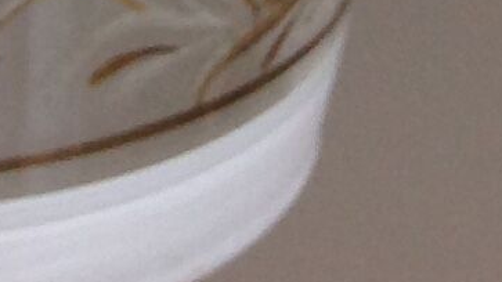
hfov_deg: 7.8
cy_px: -1434
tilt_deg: -1.4
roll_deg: +2.7
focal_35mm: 272
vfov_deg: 3.8
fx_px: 3620
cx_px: -131
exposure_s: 1/24
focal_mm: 4.28
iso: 50
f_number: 2.4
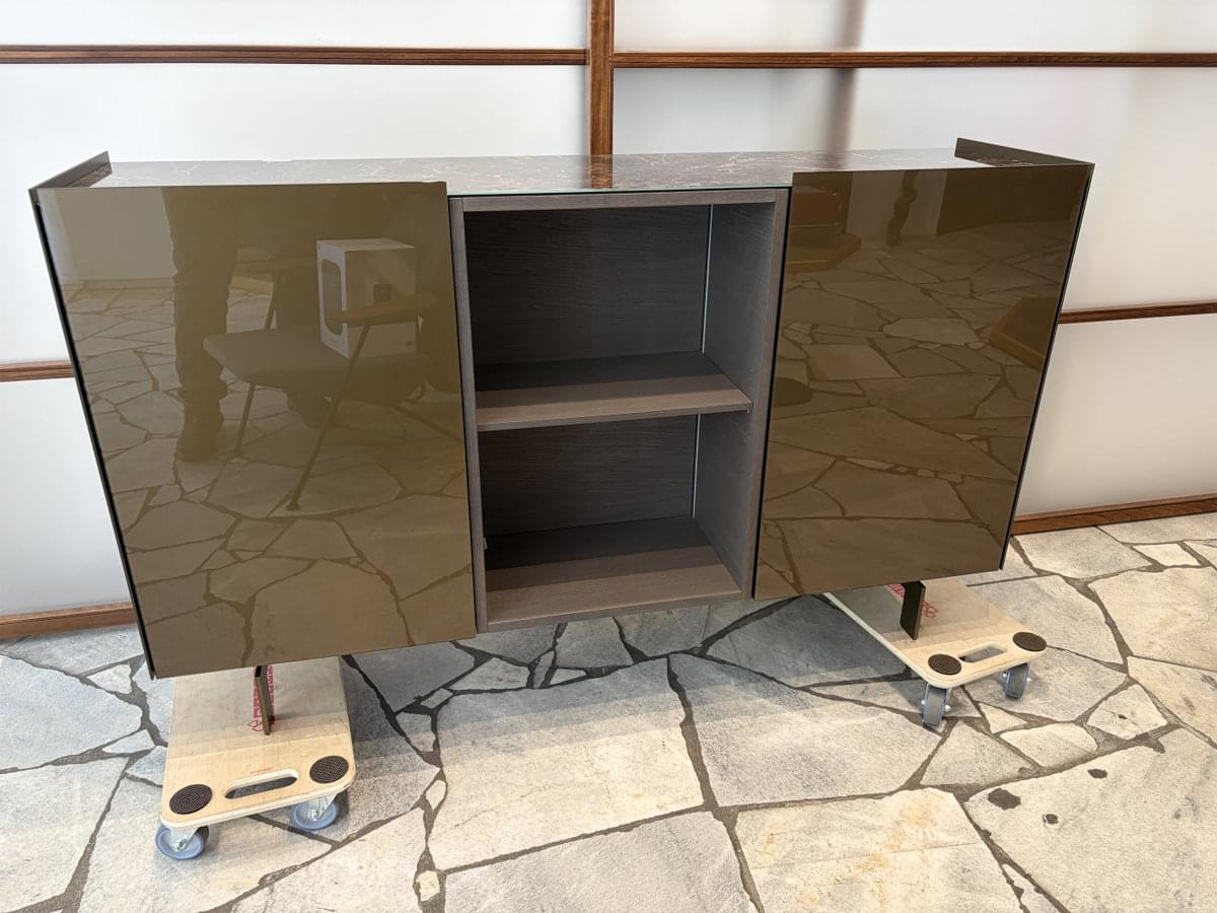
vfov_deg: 53.1
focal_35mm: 26
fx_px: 914
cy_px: 456
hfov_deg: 67.3
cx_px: 608
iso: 125
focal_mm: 6
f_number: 1.6
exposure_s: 1/50
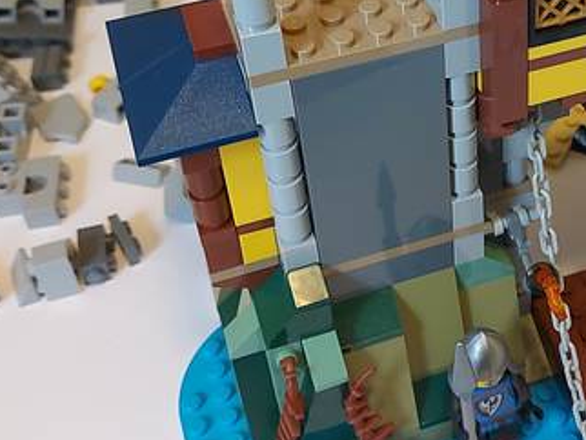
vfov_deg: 21.7
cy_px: 105
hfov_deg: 28.0
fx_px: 1135
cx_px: 517
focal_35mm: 67
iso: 200
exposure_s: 1/50
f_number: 1.8
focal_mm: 5.23
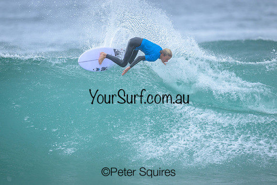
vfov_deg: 1.7
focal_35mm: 800
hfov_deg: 2.6
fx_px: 6157
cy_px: 92
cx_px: 138
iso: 500
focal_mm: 800
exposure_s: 1/1600
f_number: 6.3
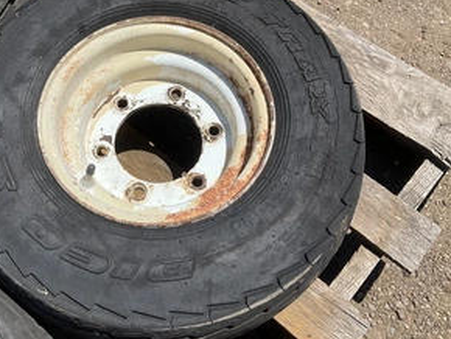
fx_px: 522
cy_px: 138
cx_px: 166
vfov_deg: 35.9
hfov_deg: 46.3
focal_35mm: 40
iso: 25
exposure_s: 1/1984
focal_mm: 3
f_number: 1.8
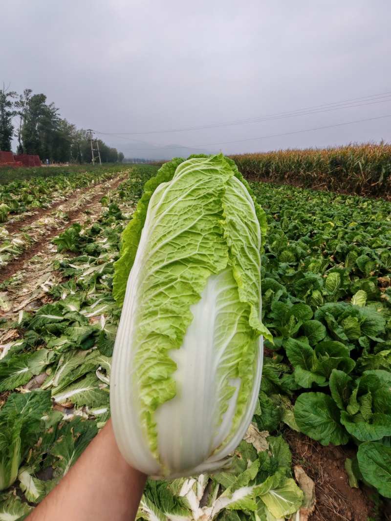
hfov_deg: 78.1
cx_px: 196
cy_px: 260
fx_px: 241
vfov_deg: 94.5
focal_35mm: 16
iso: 50
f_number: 2.2
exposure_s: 1/1300
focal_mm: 1.96
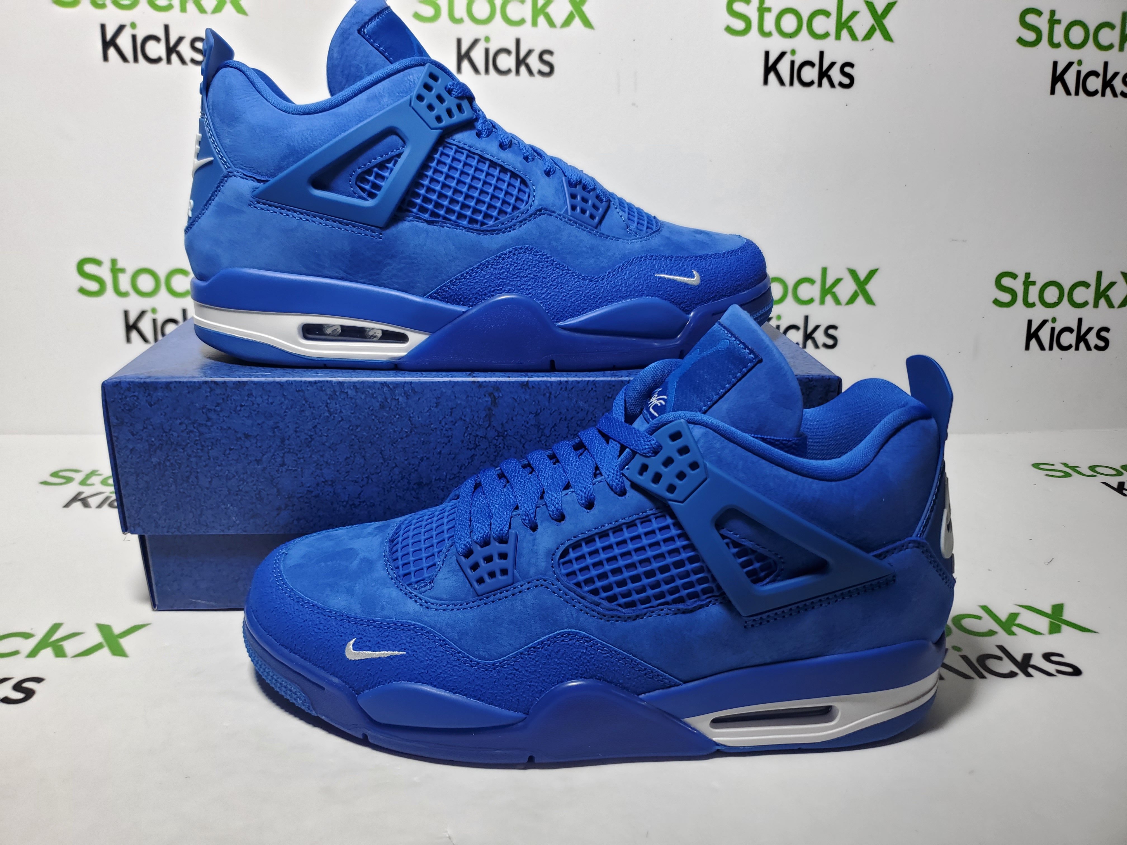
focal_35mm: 26
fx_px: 846
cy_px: 422
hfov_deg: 67.3
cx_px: 564
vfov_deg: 53.1
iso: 50
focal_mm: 4.3
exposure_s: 1/310
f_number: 1.5
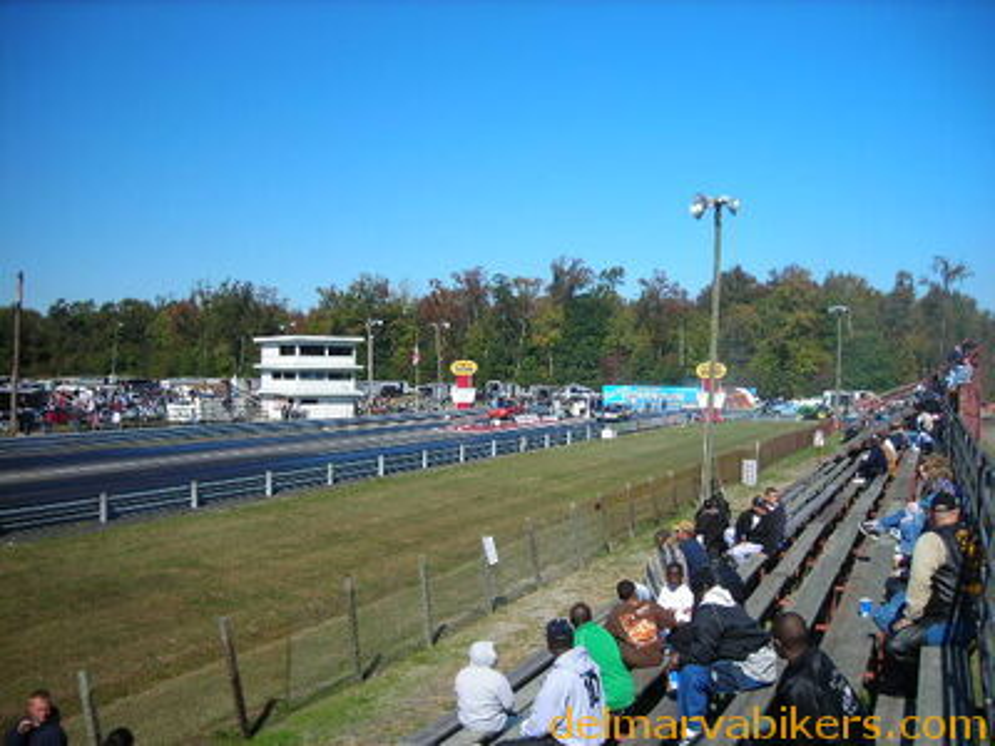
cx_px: 498
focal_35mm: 38
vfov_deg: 37.7
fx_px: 1092
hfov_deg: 49.0
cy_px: 373
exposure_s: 1/178
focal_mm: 6.3
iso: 50
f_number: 6.4
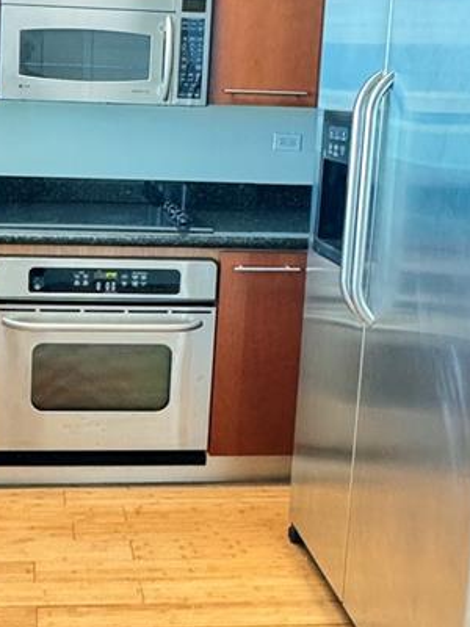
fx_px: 760
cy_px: 194
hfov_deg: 33.2
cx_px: 85
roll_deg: -1.3
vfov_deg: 44.0
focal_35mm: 42
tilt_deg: -7.9
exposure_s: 1/60
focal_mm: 2.22
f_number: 2.2
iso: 800
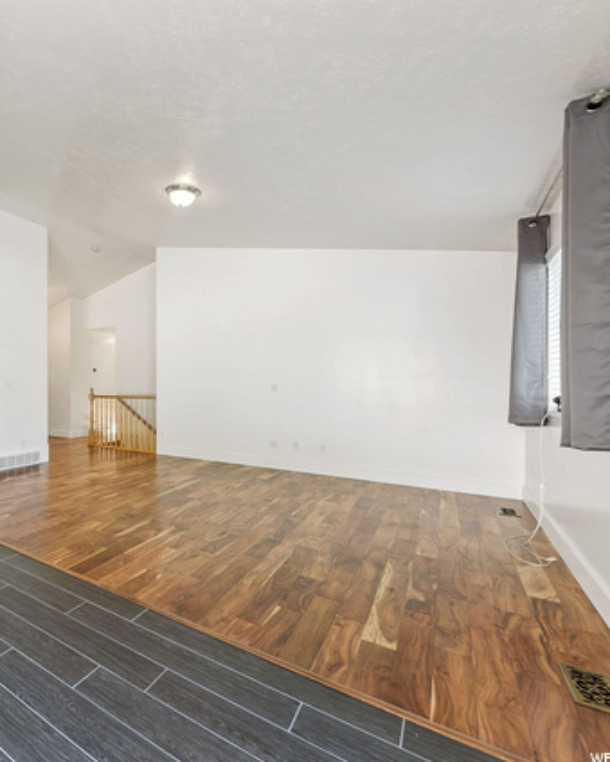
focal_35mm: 17
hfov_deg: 65.1
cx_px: 72
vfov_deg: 89.7
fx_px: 384
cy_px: 382
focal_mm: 12
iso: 64
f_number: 8
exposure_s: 2.5
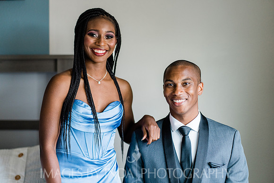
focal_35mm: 85
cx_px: 137
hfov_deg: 23.9
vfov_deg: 16.1
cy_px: 92
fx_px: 647
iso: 800
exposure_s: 1/160
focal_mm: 85
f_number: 2.2
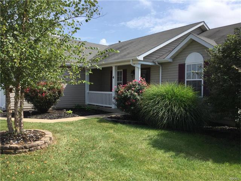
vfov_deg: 45.4
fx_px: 216
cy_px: 90
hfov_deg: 58.4
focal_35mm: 31
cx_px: 120
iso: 25
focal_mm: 3.3
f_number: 2.4
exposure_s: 1/1164
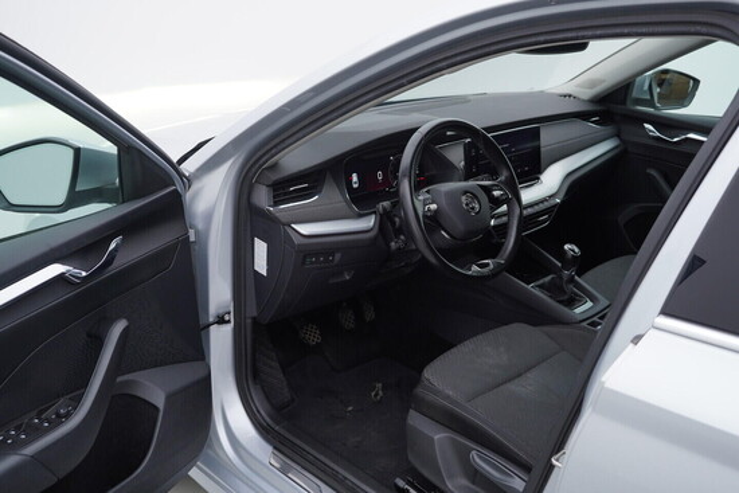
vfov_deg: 36.9
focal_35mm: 36
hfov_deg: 53.1
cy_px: 246
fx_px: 739
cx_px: 370
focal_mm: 24
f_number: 4
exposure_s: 1/60
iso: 125
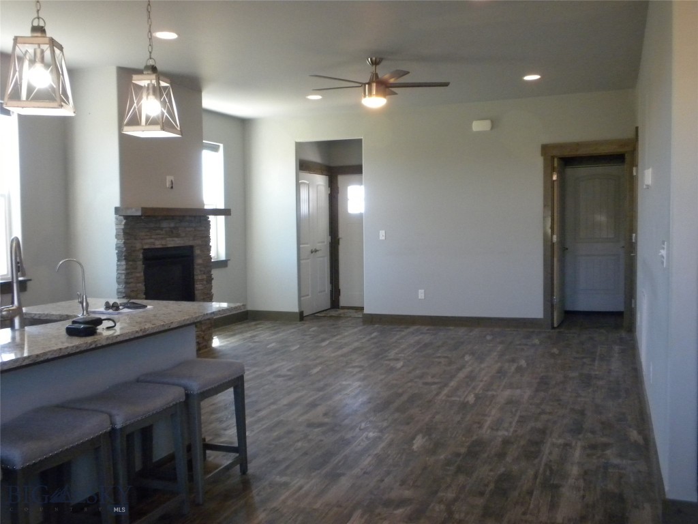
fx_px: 746
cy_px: 262
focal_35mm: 37
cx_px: 349
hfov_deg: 50.1
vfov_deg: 38.7
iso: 400
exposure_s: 1/79.6
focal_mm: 6.6
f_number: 3.5
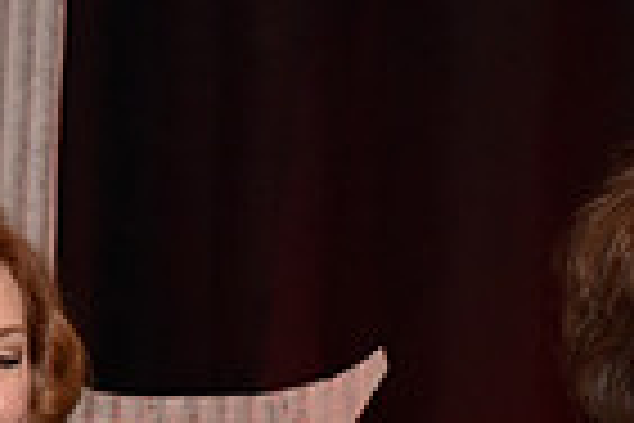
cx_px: 719
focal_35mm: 239
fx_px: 4209
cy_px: 835
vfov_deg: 5.6
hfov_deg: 8.5
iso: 1600
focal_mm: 58
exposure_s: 1/60
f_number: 8
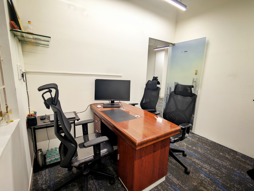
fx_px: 118
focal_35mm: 16
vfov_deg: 78.2
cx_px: 127
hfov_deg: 94.4
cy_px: 96
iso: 51
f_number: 2.2
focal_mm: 2.35
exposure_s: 1/25
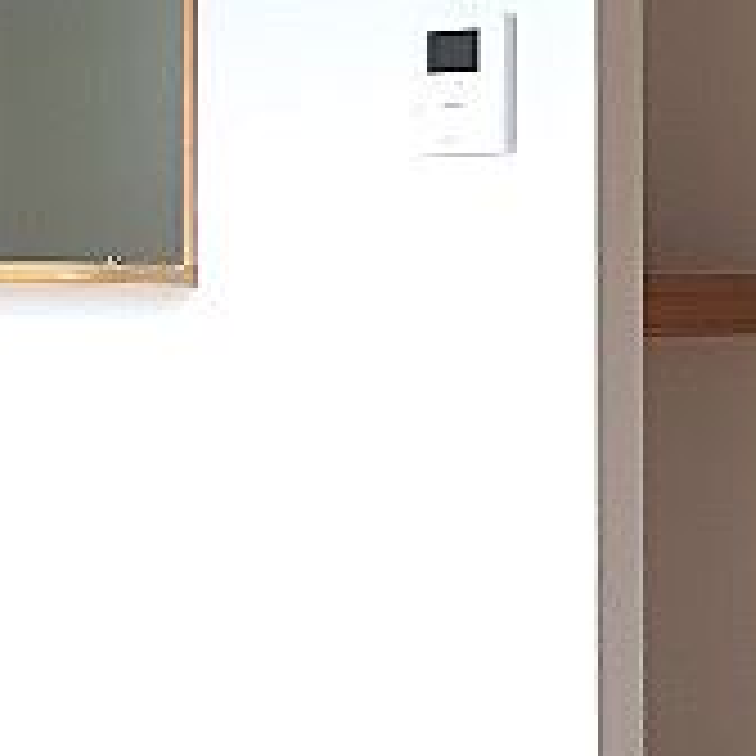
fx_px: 2248
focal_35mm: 91
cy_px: 284
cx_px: -346
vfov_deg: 19.1
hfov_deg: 17.4
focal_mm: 3.6
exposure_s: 1/50
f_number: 1.9
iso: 100
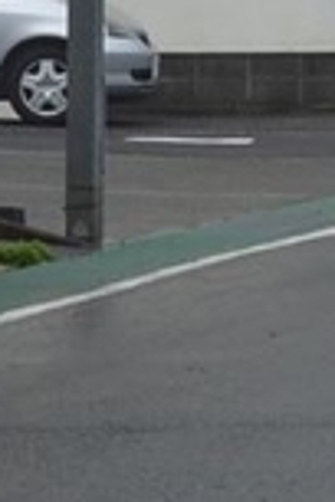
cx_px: 204
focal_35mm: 305
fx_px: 4257
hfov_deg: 4.5
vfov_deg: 6.4
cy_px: -722
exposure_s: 1/250
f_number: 8
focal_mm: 26
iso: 400
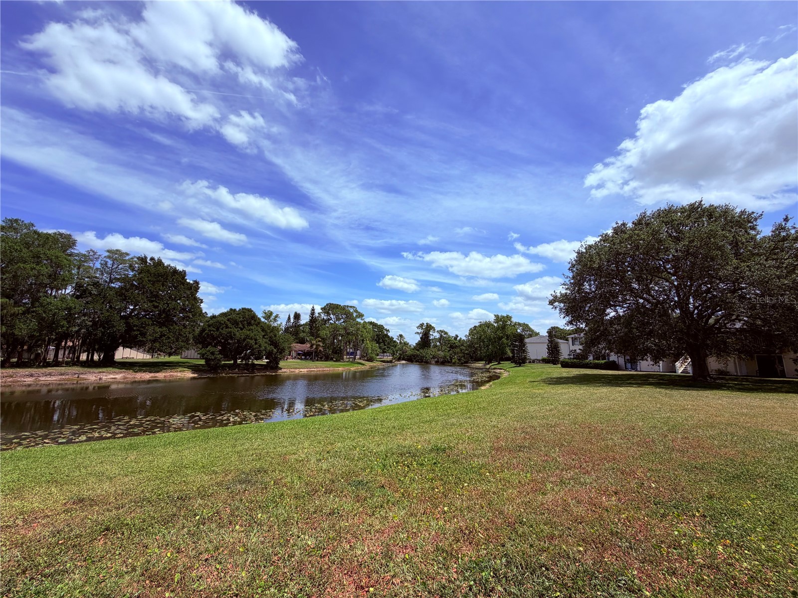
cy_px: 299
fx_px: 323
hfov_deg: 102.1
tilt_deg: +9.5
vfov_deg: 85.7
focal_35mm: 14
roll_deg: -0.5
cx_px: 399
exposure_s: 1/1368
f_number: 2.2
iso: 20
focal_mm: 2.22
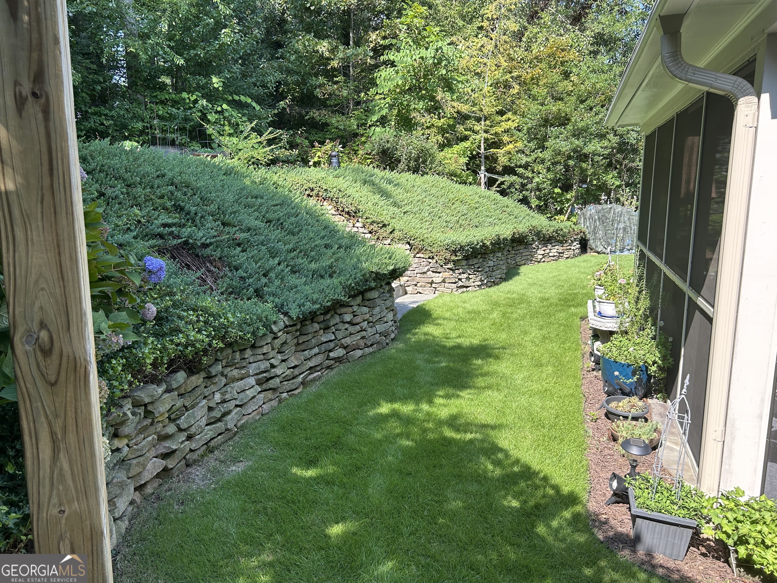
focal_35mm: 26
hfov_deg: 67.3
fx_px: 584
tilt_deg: -10.6
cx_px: 388
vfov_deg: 53.1
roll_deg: +0.6
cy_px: 292
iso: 50
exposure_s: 1/780
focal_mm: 5.7
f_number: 1.5
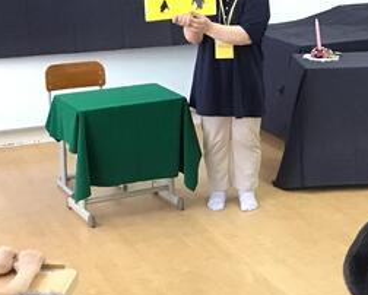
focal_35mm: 84
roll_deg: -0.5
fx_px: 916
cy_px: 196
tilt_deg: -20.9
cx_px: 247
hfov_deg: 22.6
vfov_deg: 18.3
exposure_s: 1/30
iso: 200
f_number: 2.4
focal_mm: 3.3
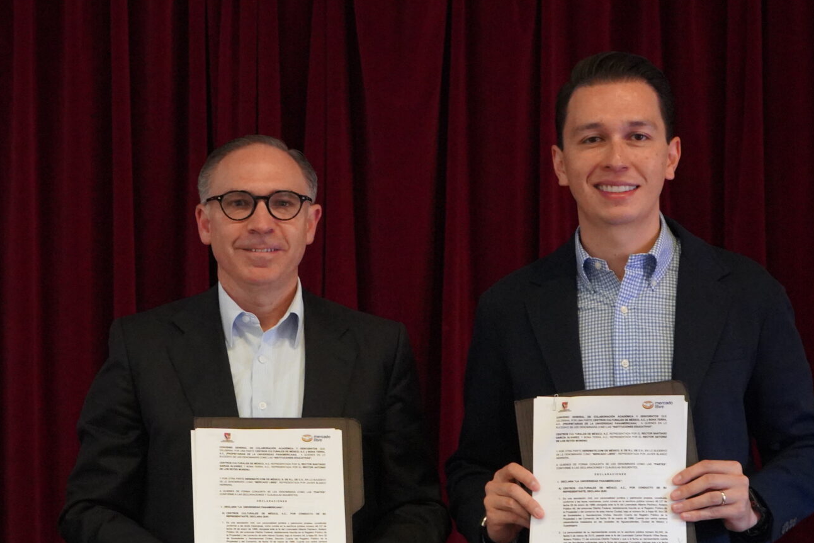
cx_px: 288
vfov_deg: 13.8
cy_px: 423
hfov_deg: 20.6
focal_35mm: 99
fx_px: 2238
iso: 10000
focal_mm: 50
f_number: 4.5
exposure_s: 1/160
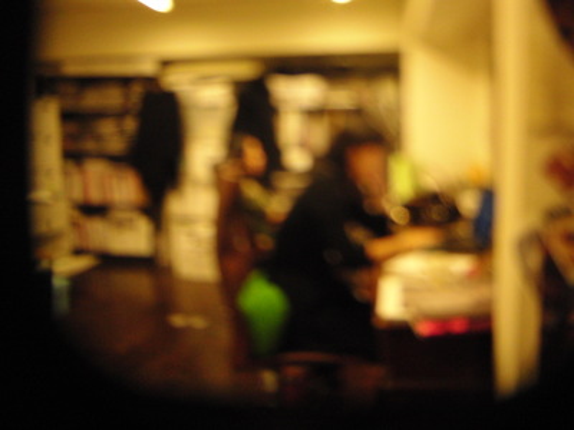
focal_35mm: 37
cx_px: 287
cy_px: 215
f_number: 3.6
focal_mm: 6.42
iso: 400
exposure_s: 1/30
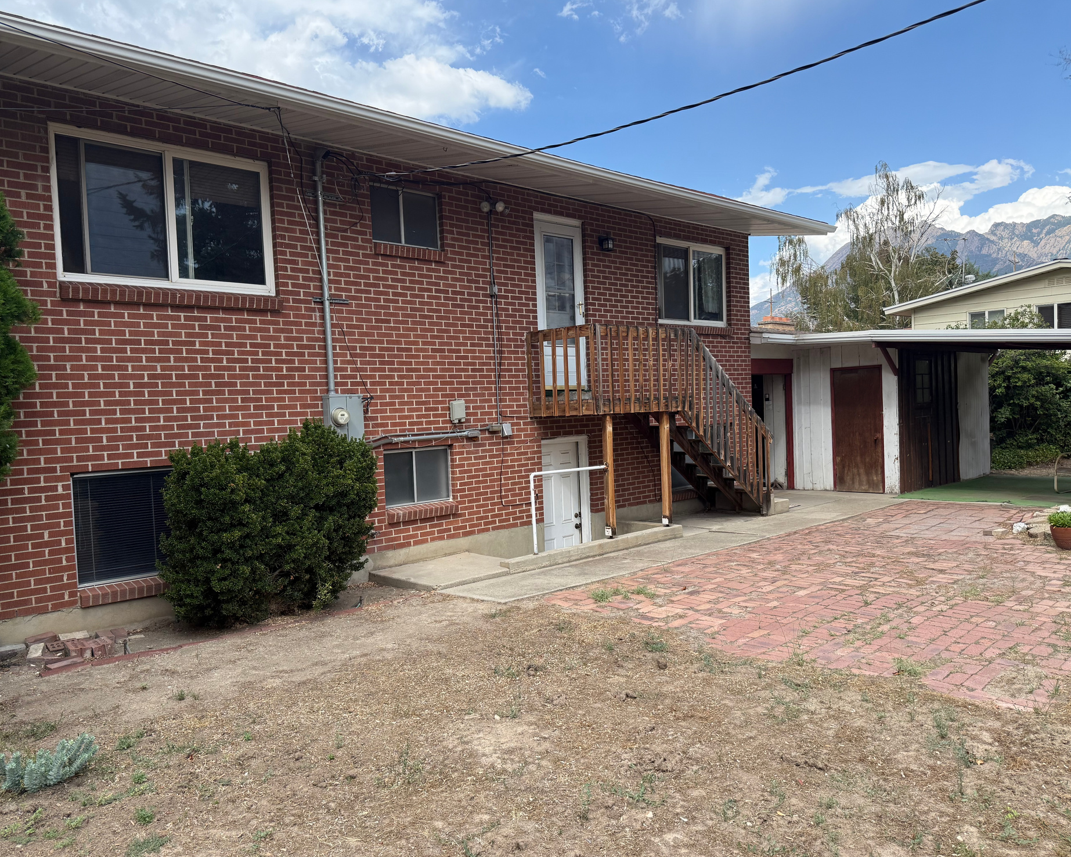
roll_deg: +2.6
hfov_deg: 66.0
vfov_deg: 54.9
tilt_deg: -1.6
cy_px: 436
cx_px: 529
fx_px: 824
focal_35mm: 26
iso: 100
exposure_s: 1/1812
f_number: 1.78
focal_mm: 6.76
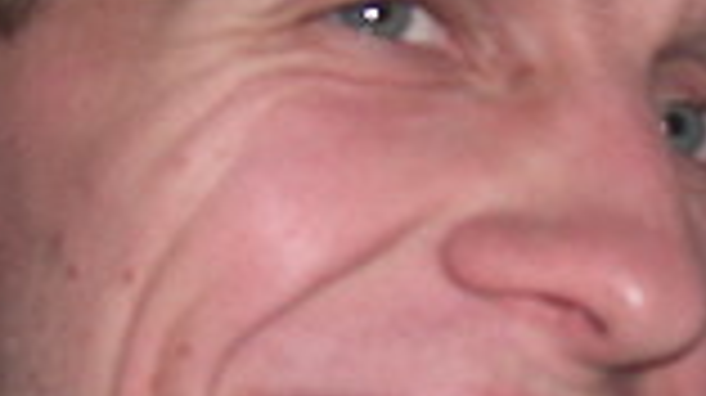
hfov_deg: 13.4
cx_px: 492
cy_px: 495
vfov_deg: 7.5
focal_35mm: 160
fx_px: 2993
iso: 200
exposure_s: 1/60
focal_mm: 7.9
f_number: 2.8
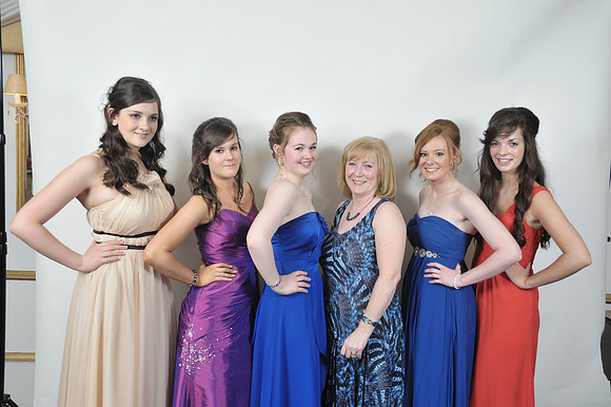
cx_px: 306
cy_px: 204
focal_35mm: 42
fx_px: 712
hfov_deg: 46.4
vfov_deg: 31.9
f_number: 7.1
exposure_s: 1/160
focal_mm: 42
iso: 1000
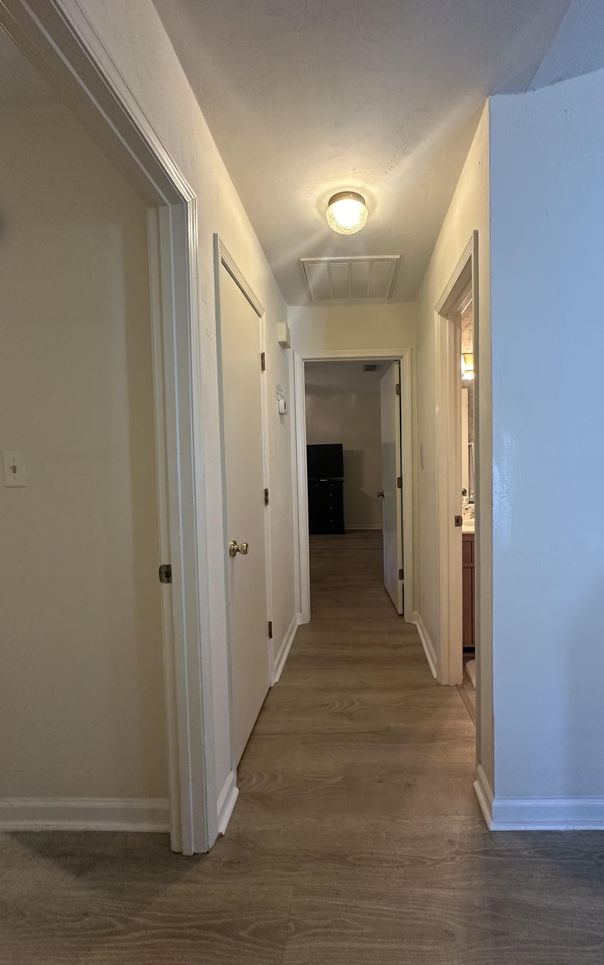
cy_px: 478
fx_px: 395
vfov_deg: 101.5
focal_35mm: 15
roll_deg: +1.1
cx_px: 343
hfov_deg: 74.4
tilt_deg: -2.0
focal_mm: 2.22
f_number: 2.2
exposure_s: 1/60
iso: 250
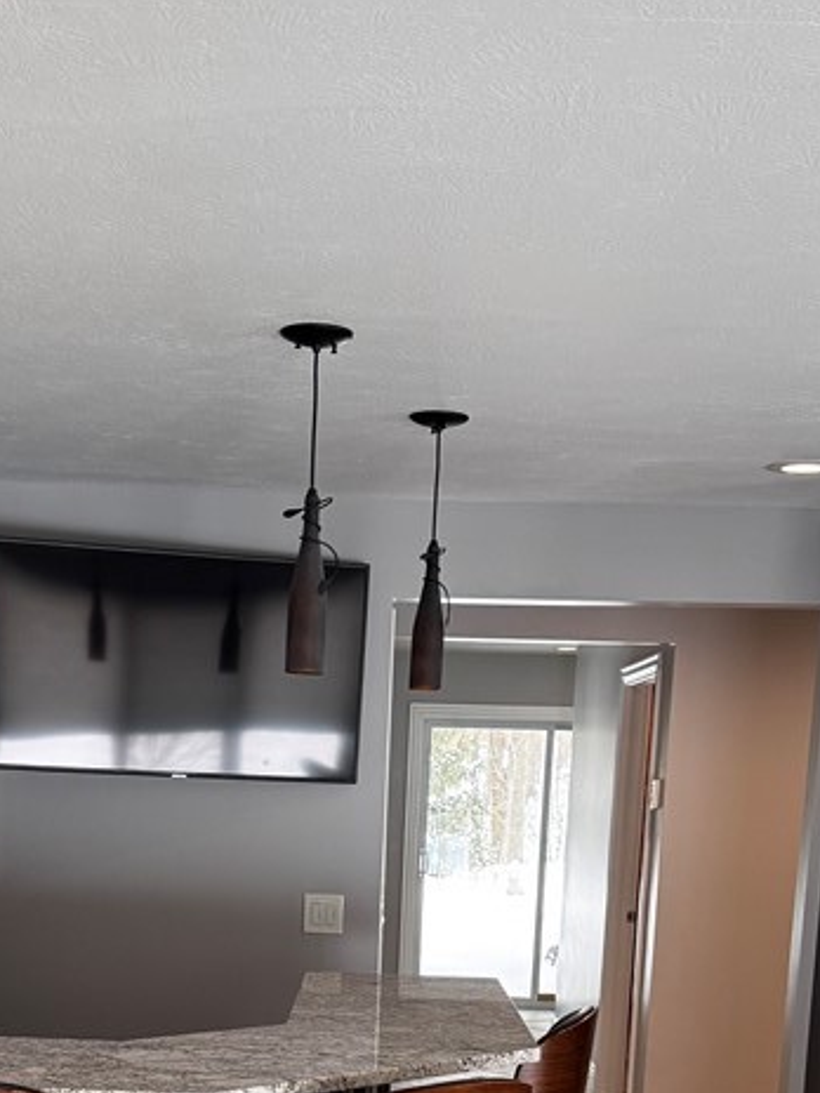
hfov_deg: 27.4
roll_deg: -2.1
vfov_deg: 33.5
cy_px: 1062
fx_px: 1674
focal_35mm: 53
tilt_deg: -9.4
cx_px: 318
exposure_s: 1/120
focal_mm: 6.76
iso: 200
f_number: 1.78
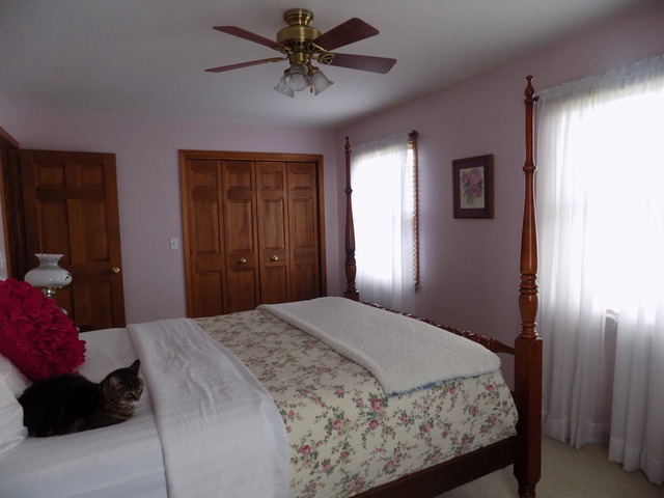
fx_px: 441
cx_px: 332
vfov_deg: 58.9
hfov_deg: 73.9
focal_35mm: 23
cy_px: 249
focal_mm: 4
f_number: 3.1
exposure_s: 1/30
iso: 250
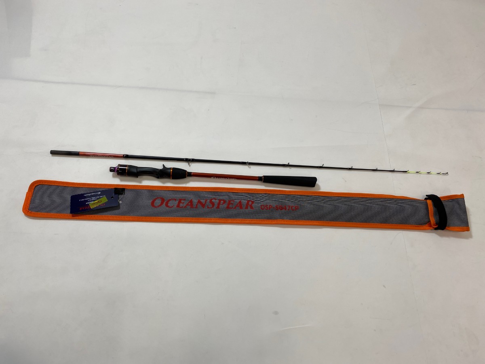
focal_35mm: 26
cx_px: 242
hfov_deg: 67.3
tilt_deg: -64.0
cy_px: 182
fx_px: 364
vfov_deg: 53.1
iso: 32
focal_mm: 4.25
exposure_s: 1/101
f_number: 1.8
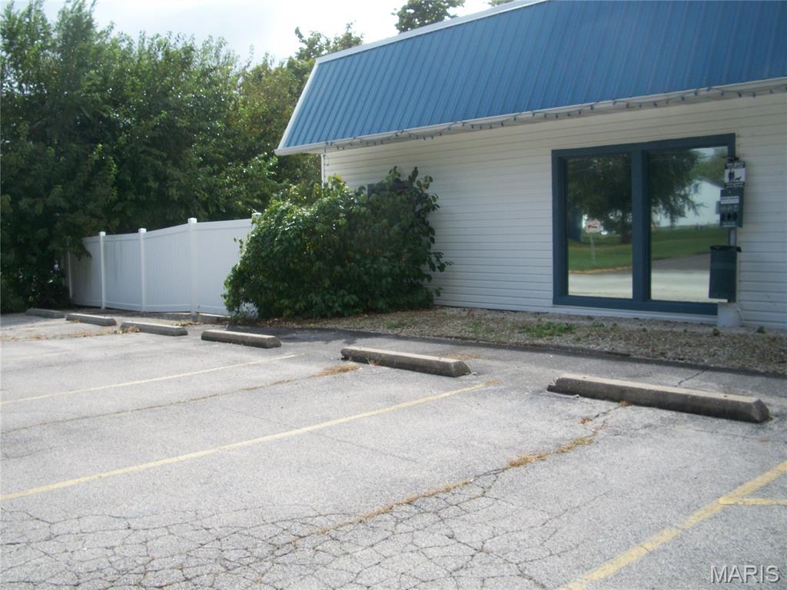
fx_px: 796
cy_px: 295
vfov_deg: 40.7
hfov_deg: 52.6
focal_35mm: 35
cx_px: 394
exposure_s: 1/250
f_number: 5.6
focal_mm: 6.3
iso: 80
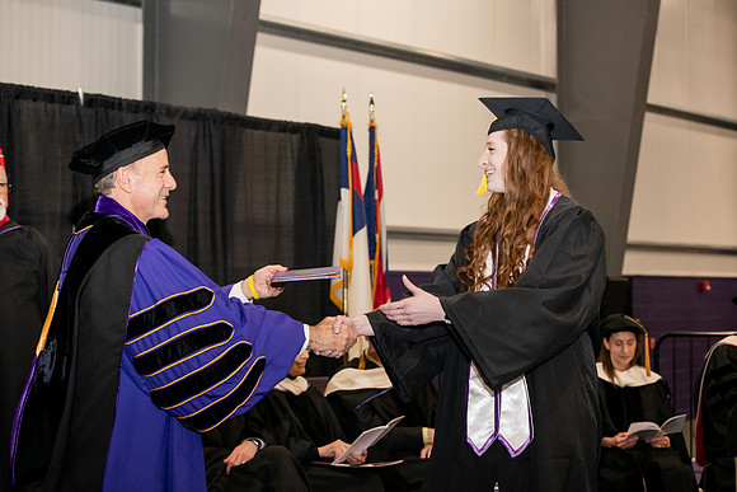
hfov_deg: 28.8
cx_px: 368
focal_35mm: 70
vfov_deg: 19.5
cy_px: 246
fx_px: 1433
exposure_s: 1/200
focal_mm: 70
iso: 2000
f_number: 5
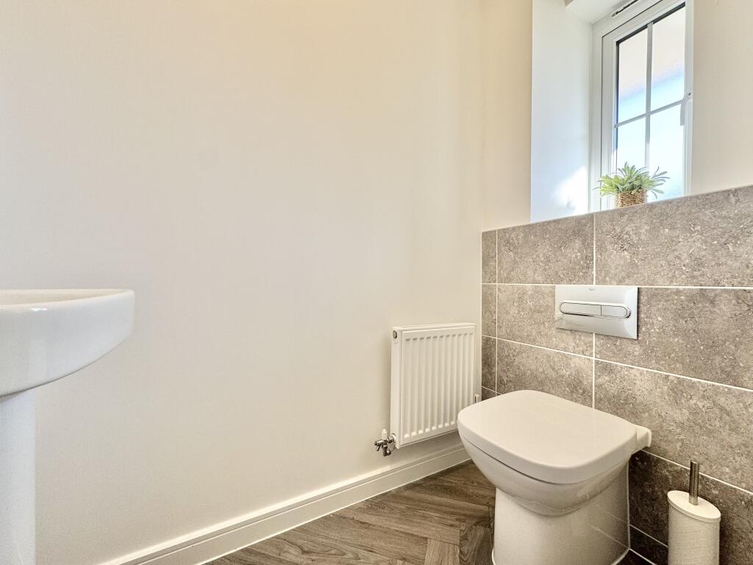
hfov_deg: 102.1
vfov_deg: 85.7
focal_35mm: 14
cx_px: 376
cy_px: 282
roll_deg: +0.3
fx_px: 305
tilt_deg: -0.7
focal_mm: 2.22
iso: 80
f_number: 2.2
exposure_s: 1/99
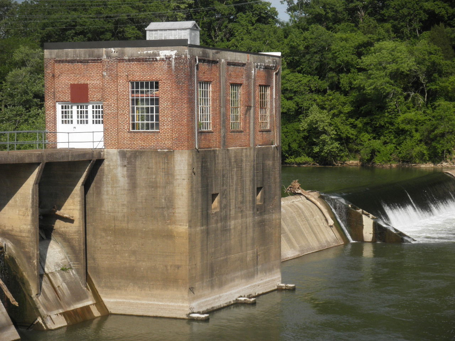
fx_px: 1209
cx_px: 228
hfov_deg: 21.3
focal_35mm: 92
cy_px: 170
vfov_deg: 16.1
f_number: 11.9
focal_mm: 16.3
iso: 80
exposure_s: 1/125
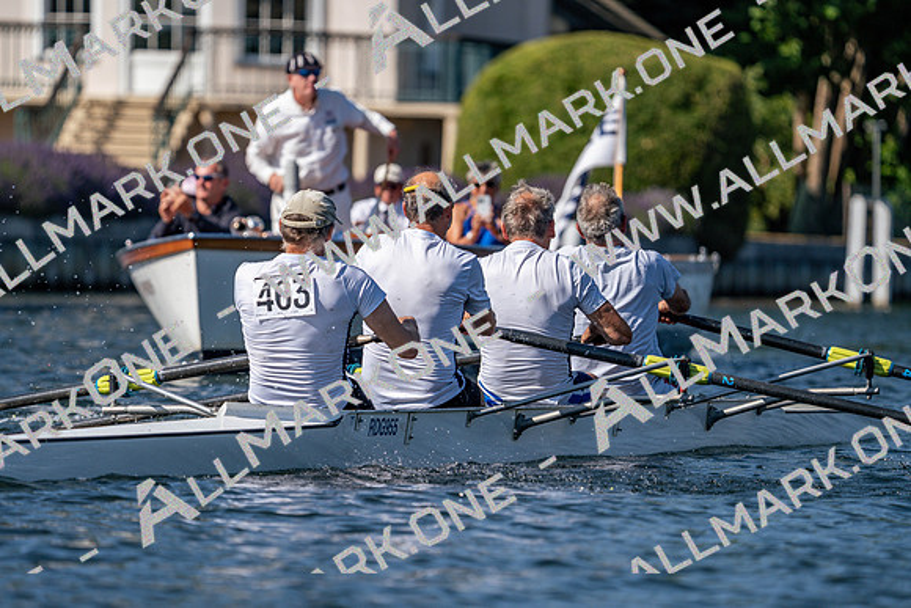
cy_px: 304
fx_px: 9466
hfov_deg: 5.5
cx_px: 456
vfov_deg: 3.7
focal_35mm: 374
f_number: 6.3
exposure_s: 1/1600
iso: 160
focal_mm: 374
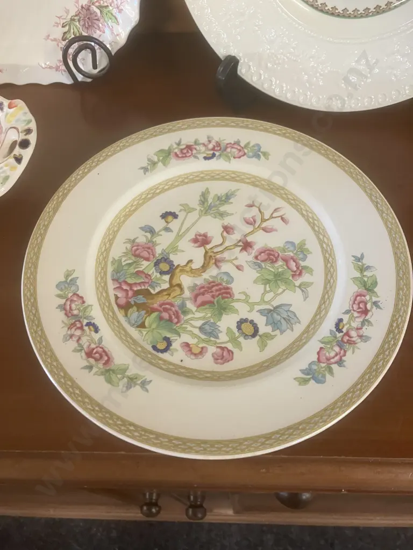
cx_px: 206
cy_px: 275
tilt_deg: -59.6
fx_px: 445
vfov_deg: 63.4
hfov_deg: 49.7
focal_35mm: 28
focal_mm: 3.99
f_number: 1.8
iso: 320
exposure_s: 1/50
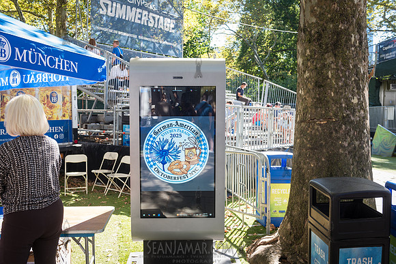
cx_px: 198
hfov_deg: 55.1
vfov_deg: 38.4
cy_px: 132
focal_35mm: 35
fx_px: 380
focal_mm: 34
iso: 250
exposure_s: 1/200
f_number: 4.5
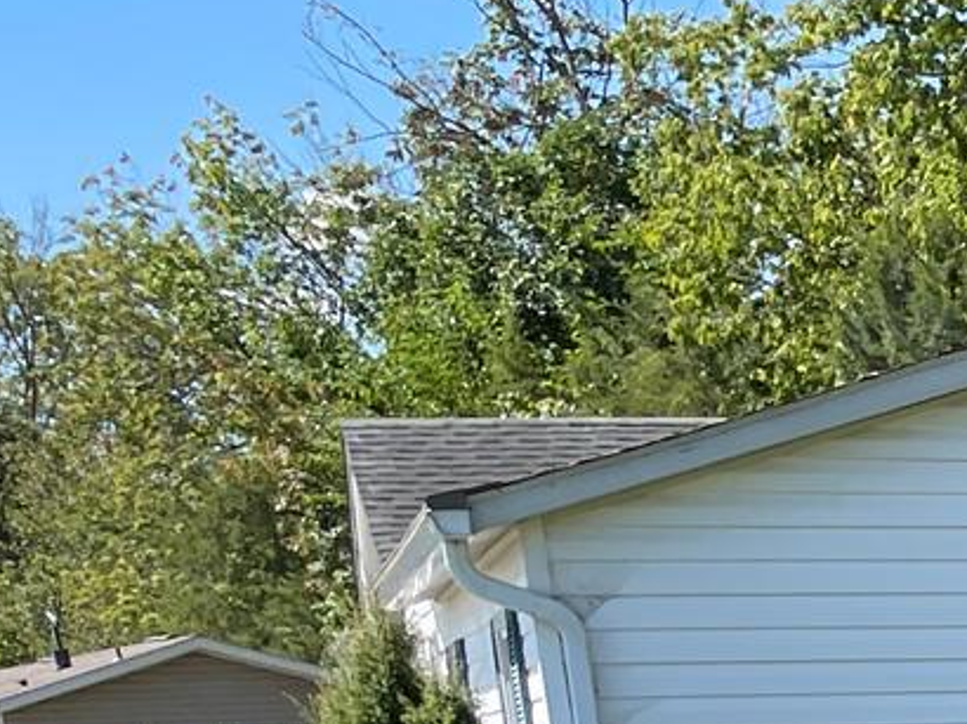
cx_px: 2038
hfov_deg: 12.9
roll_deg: +3.2
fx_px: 3629
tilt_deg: -15.2
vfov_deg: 10.0
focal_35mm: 130
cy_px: 1740
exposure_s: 1/1125
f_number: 1.6
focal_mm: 4.2
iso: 32
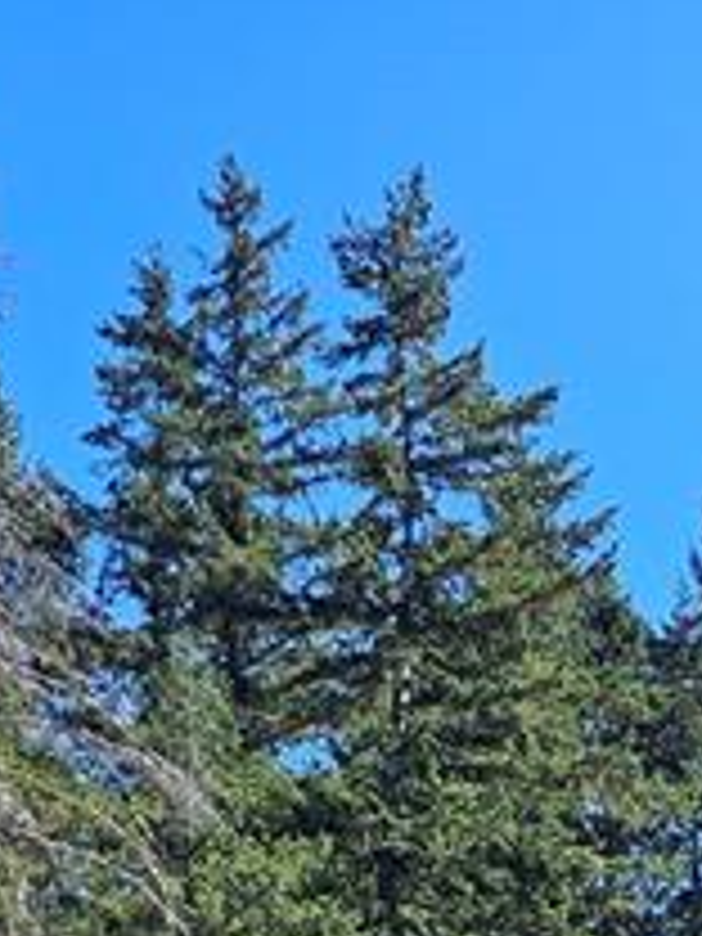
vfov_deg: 15.3
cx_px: 1530
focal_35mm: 113
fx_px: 3055
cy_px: 1638
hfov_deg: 11.4
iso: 10
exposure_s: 1/471
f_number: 1.7
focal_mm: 6.3
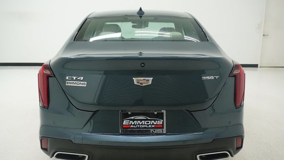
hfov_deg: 55.3
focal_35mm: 36
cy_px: 85
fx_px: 271
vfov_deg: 32.8
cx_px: 142
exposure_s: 1/200
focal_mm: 23
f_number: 5.6
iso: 800
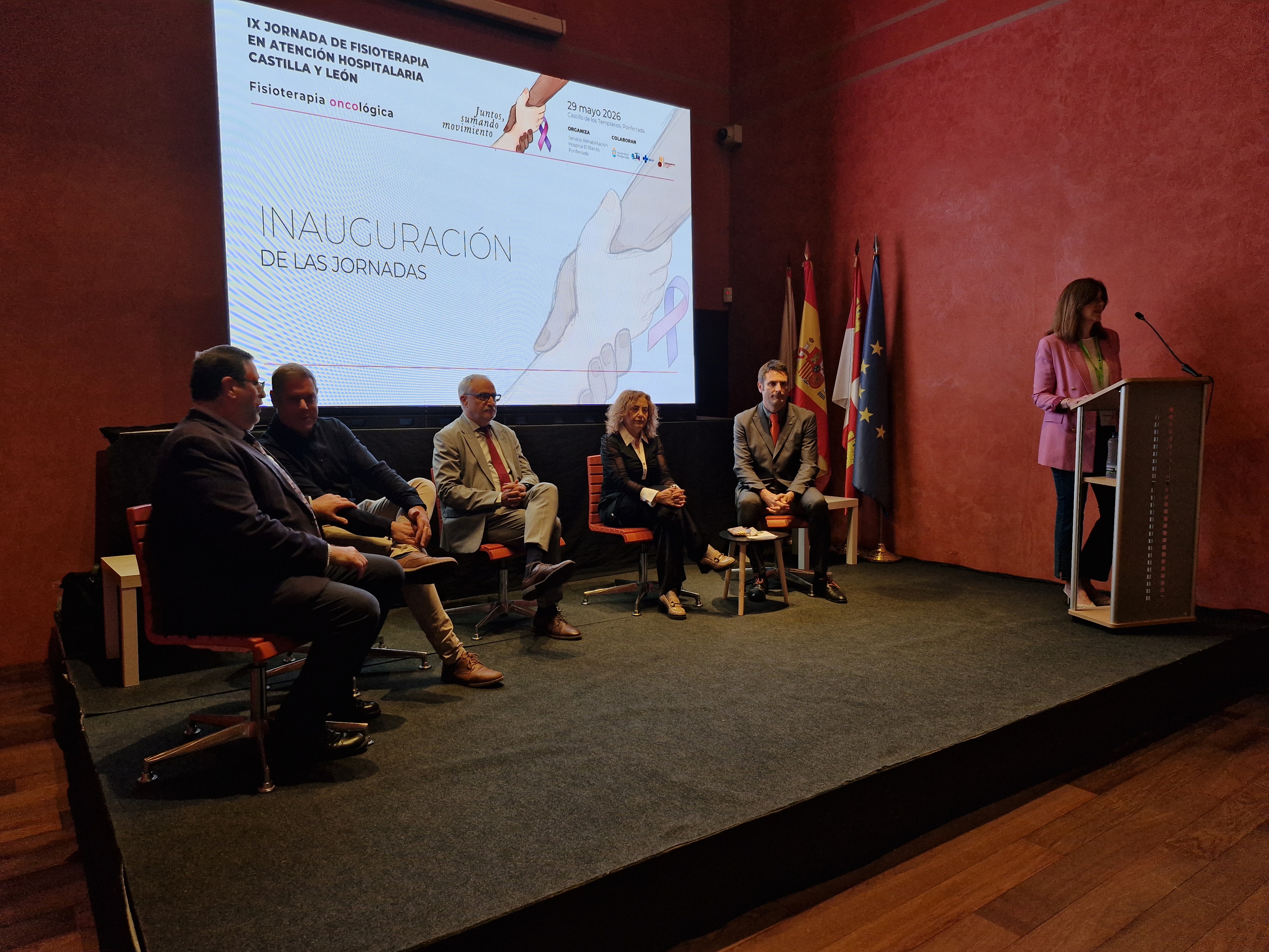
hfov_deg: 73.9
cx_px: 634
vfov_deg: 58.9
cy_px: 476
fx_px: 843
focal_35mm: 23
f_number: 1.8
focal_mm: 5.54
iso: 200
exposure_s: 1/120
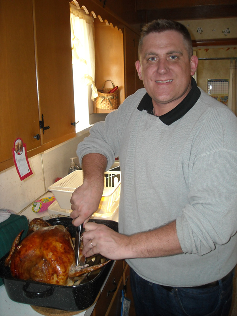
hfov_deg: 40.7
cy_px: 158
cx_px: 118
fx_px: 320
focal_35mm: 35
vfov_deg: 52.6
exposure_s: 1/60
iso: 200
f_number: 2.8
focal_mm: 5.7
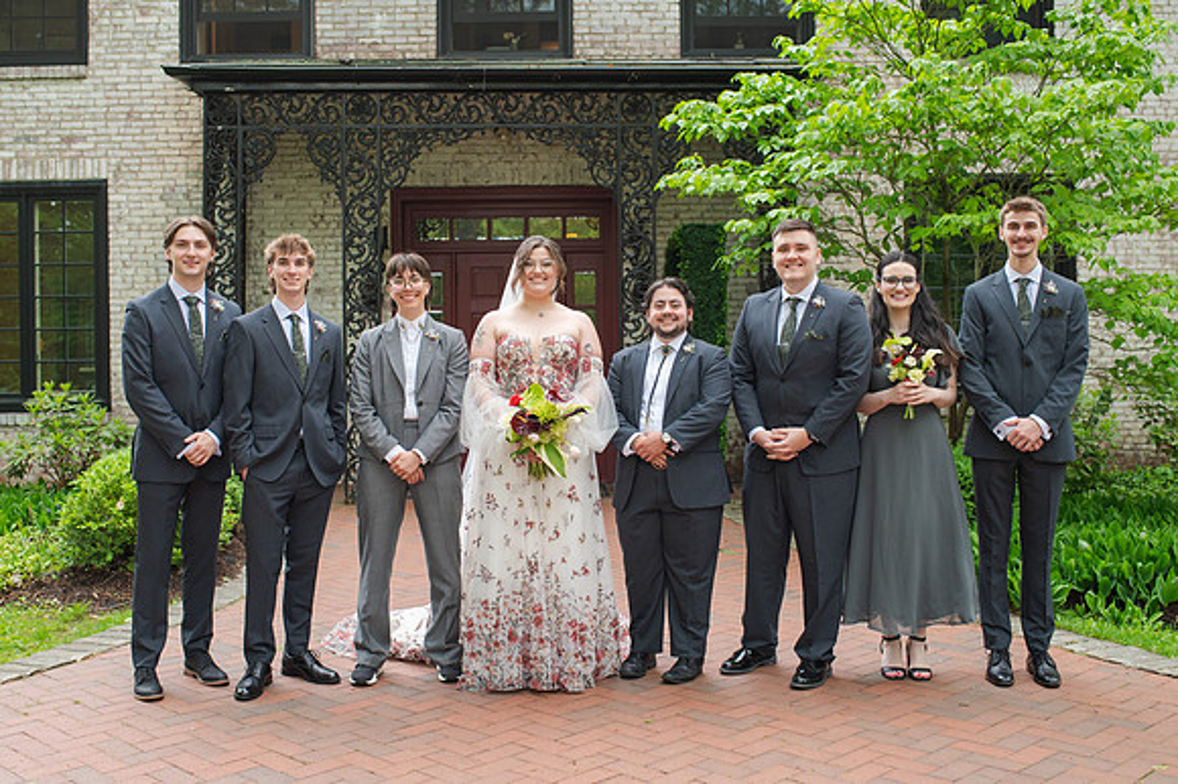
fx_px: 1372
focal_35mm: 42
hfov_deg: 46.5
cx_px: 567
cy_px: 392
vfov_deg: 31.9
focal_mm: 35
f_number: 3.5
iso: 320
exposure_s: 1/320
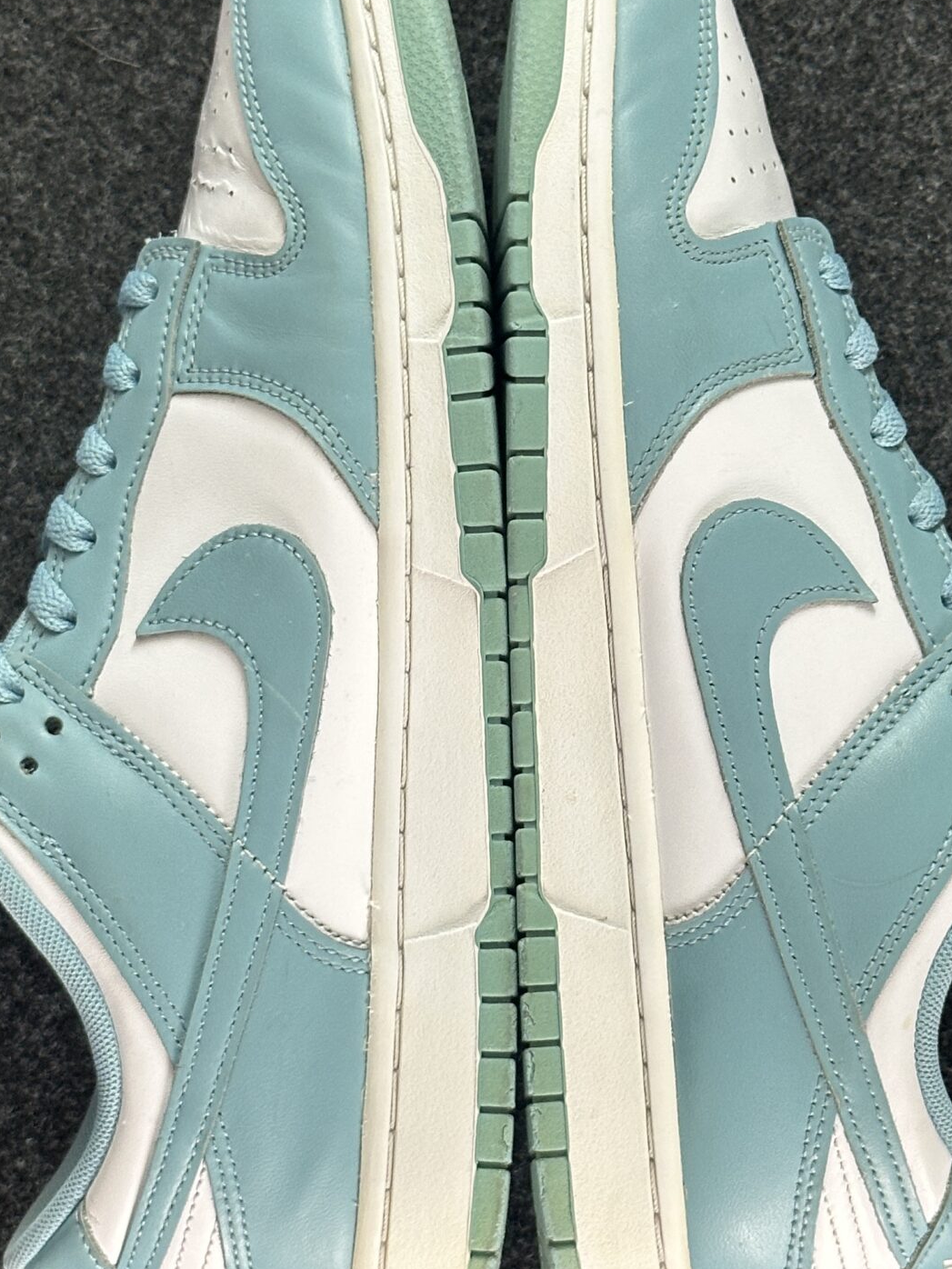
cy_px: 699
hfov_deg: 16.8
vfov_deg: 22.2
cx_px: 506
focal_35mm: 88
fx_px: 3227
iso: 200
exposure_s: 1/50
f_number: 1.78
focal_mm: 6.86
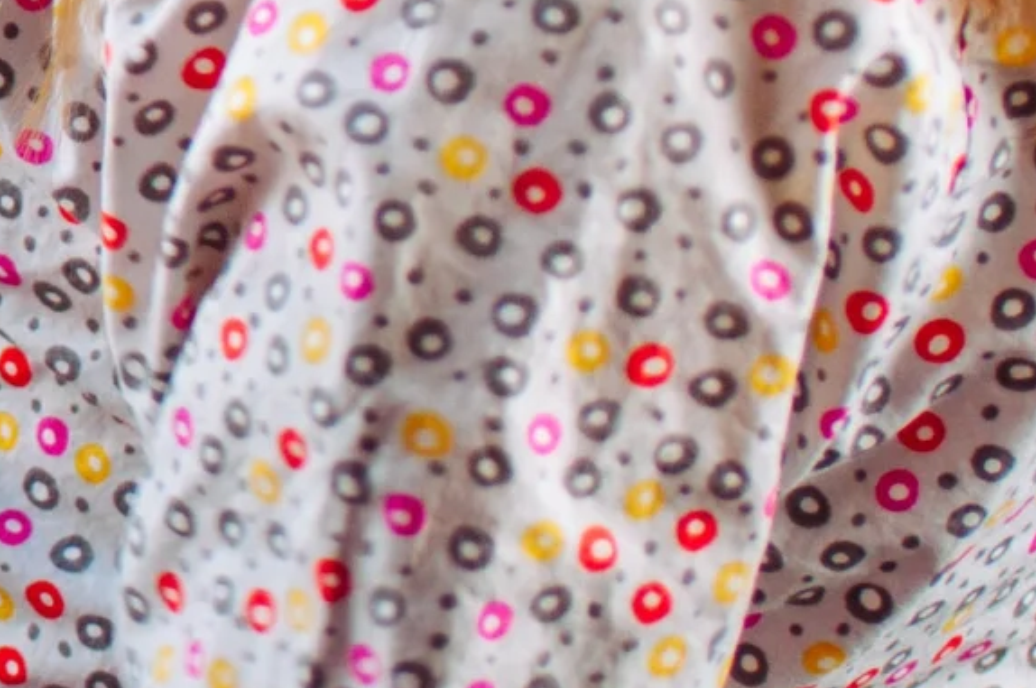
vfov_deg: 5.8
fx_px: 6731
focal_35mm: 234
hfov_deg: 8.3
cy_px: -392
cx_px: -1096
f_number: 3.2
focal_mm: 35
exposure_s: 1/160
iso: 125
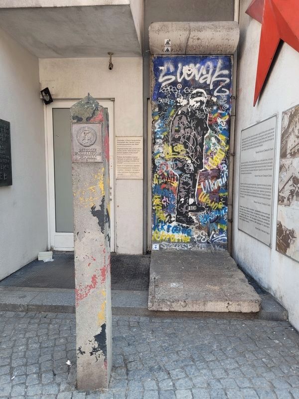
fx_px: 299
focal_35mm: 26
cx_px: 150
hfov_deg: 53.1
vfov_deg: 67.3
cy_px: 200
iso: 50
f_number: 1.8
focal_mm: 5.4
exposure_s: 1/100
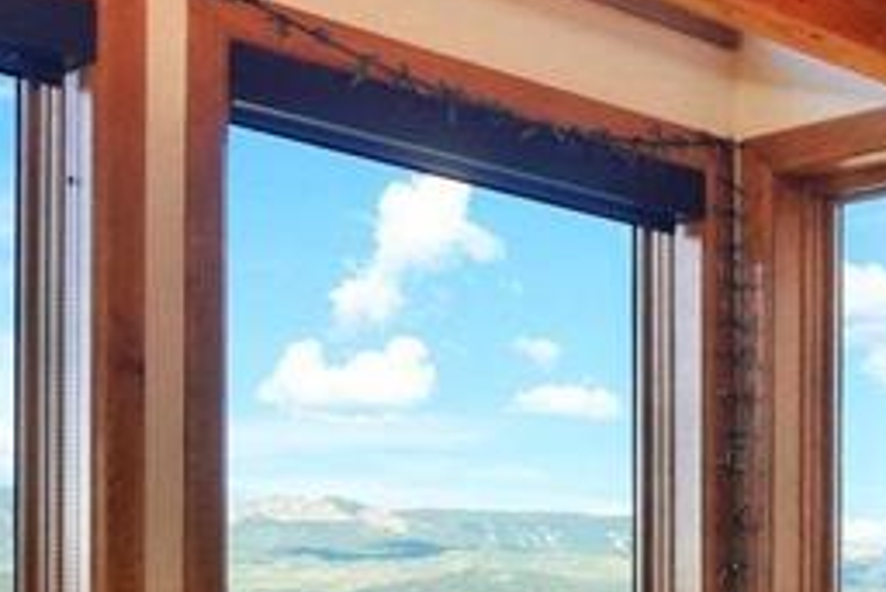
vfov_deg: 18.2
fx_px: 1773
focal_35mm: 72
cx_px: 993
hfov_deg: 25.8
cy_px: 665
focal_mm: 9
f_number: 4
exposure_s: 1/640
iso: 800
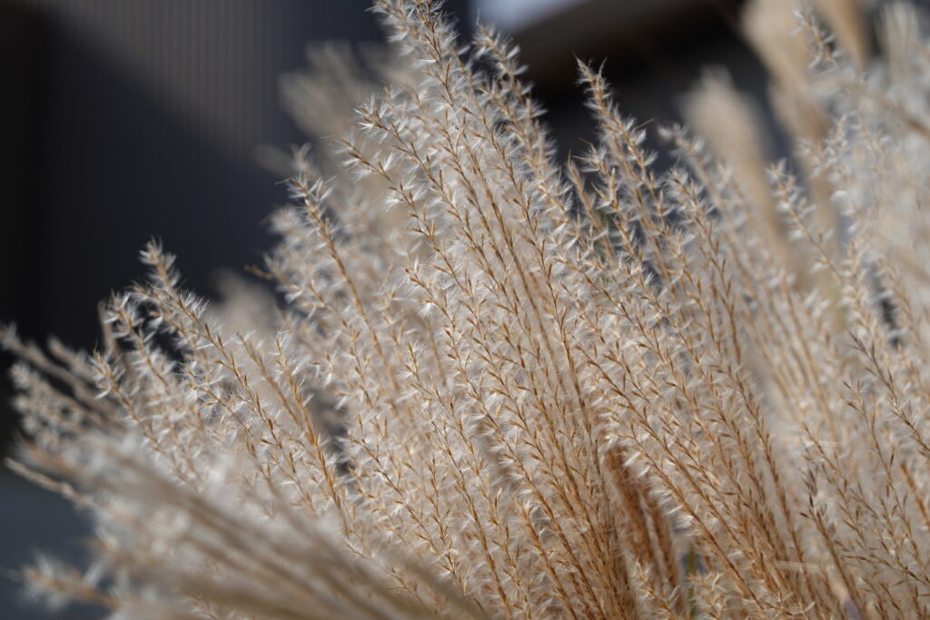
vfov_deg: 6.9
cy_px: 310
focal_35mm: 200
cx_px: 465
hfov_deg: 10.3
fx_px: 5167
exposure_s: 1/800
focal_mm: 72
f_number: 4.5
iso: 100
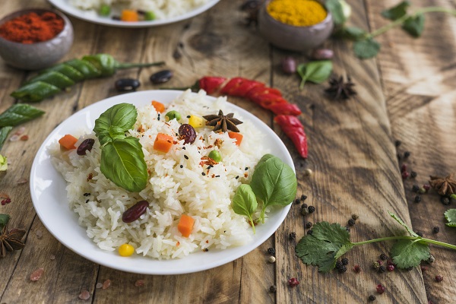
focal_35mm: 50
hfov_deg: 39.6
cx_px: 228
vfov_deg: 27.0
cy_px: 152
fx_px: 633
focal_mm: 50
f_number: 4
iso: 200
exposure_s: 1/125
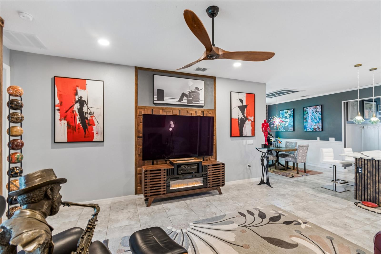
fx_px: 159
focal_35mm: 15
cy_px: 127
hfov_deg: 100.4
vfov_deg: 77.3
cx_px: 190
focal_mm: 10
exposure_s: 1/1.67
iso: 100
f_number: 7.1
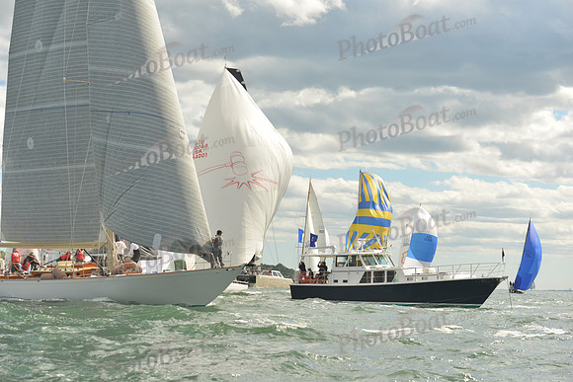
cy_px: 191
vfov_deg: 19.5
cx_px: 286
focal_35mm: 70
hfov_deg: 28.8
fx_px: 1114
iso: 400
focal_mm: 70
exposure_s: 1/640
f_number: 6.3
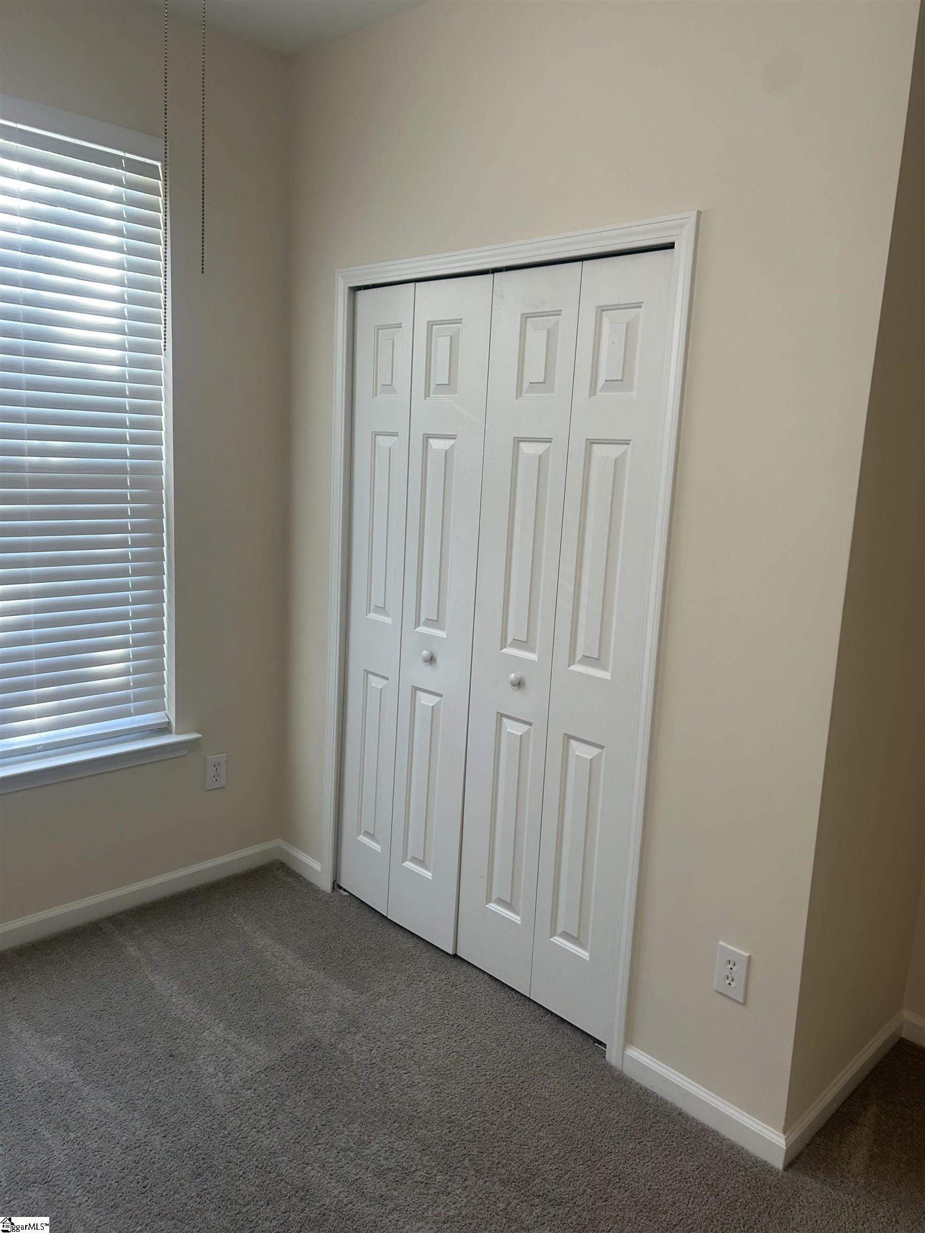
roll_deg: -3.5
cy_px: 616
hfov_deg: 53.1
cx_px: 462
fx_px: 926
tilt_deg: -9.8
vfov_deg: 67.3
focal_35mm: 26
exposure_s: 1/120
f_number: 1.5
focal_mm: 5.7
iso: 64
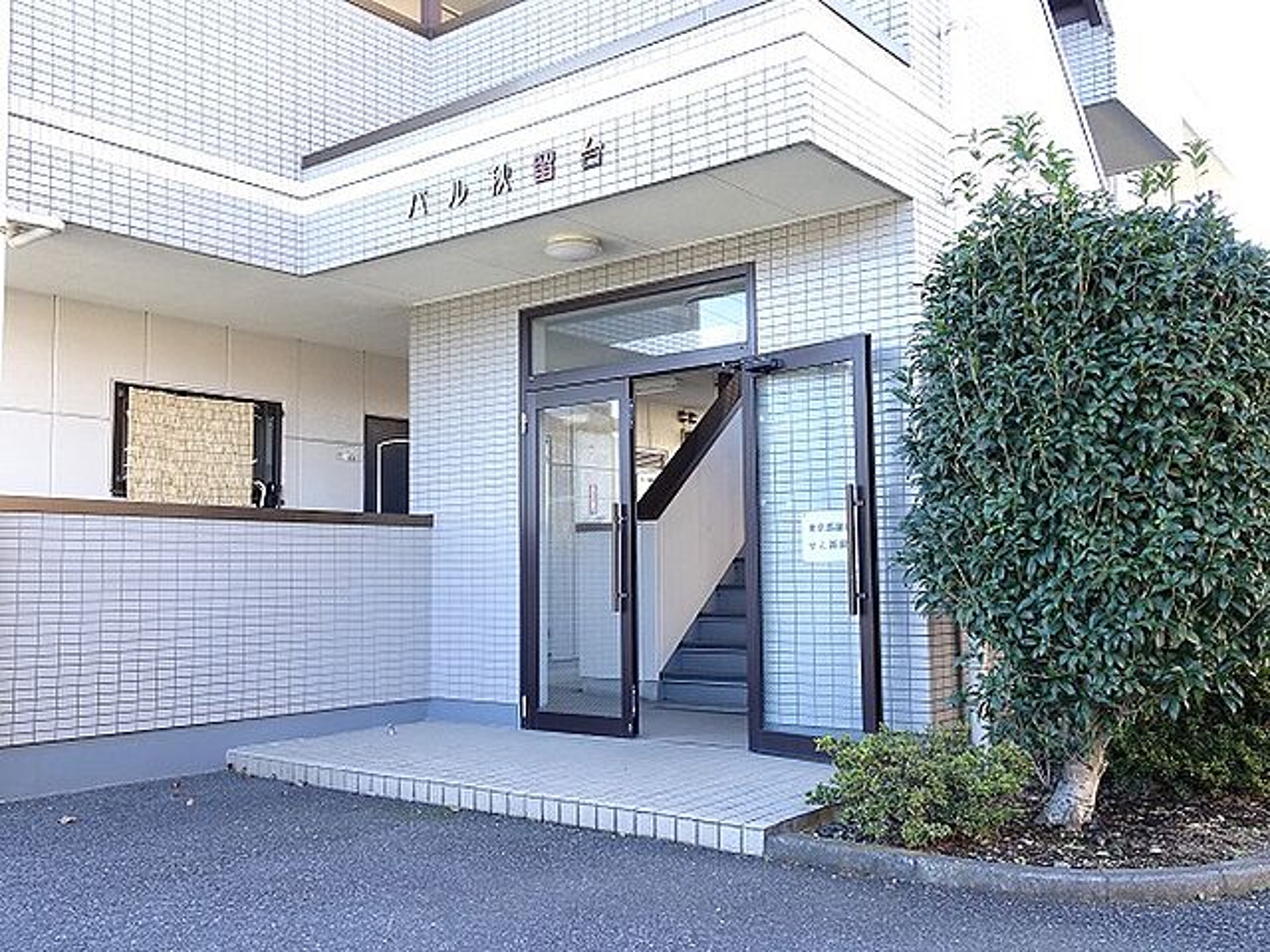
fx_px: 1174
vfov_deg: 44.2
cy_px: 476
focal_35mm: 32
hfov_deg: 56.8
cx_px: 635
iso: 125
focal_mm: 5.43
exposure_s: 1/40
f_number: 4
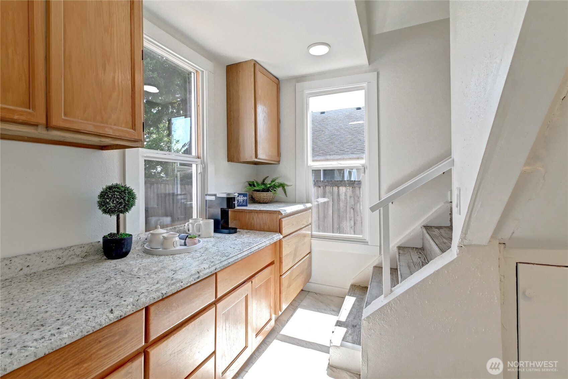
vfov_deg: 77.3
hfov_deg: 100.4
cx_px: 284
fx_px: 237
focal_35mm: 15
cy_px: 190
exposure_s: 1/50
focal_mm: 10
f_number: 11
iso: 3200
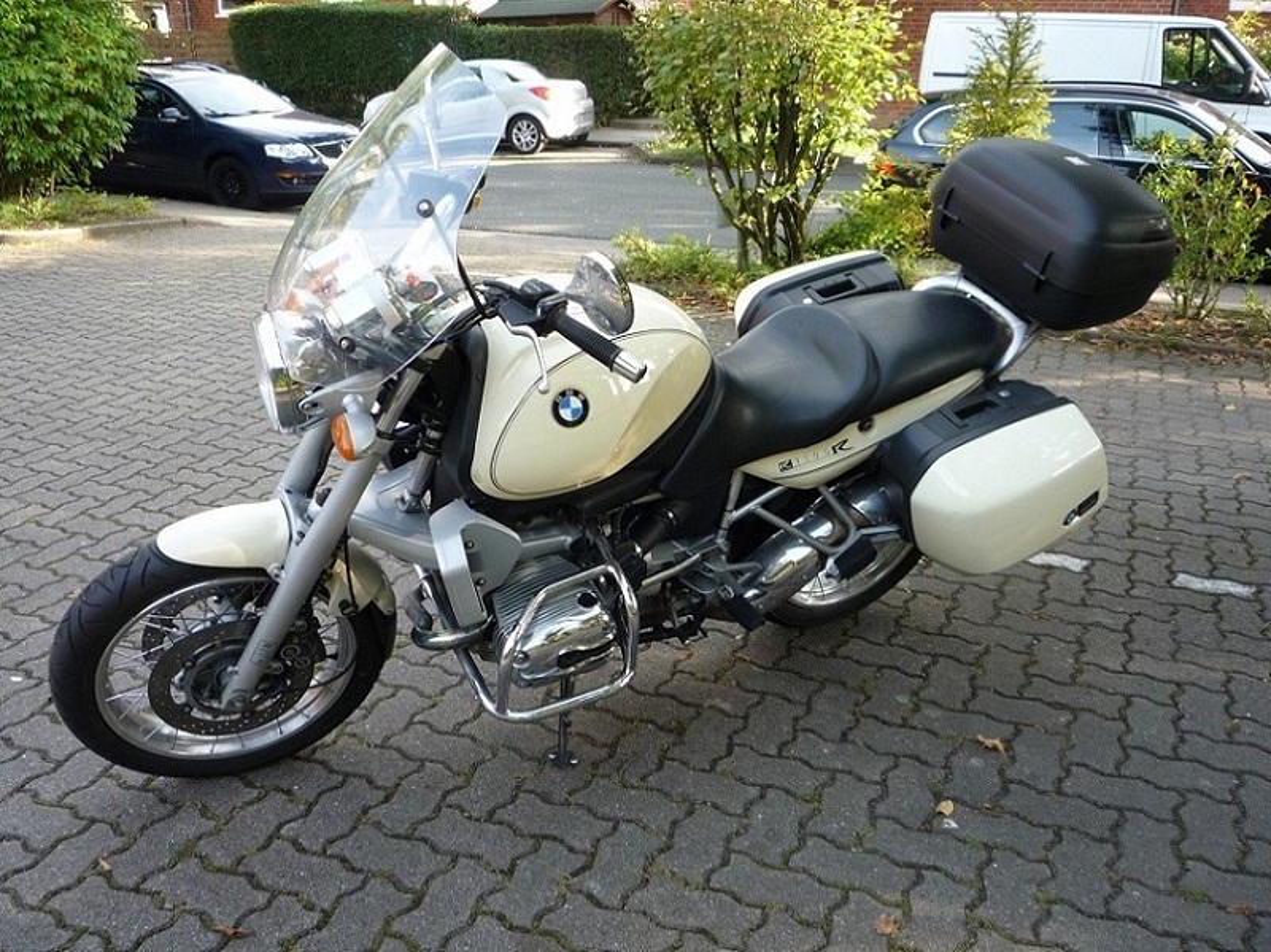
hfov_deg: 60.0
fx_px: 1101
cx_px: 636
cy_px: 476
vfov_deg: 46.8
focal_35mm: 30
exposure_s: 1/50
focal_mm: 5.2
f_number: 3.3
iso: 100
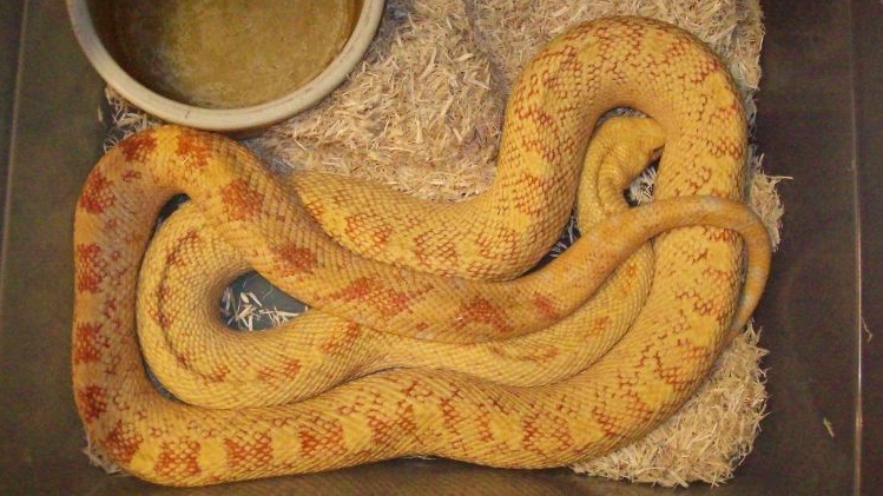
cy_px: 240
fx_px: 936
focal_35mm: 40
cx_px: 434
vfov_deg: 29.7
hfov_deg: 50.5
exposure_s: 1/128
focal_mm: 6
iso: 800
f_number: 2.7
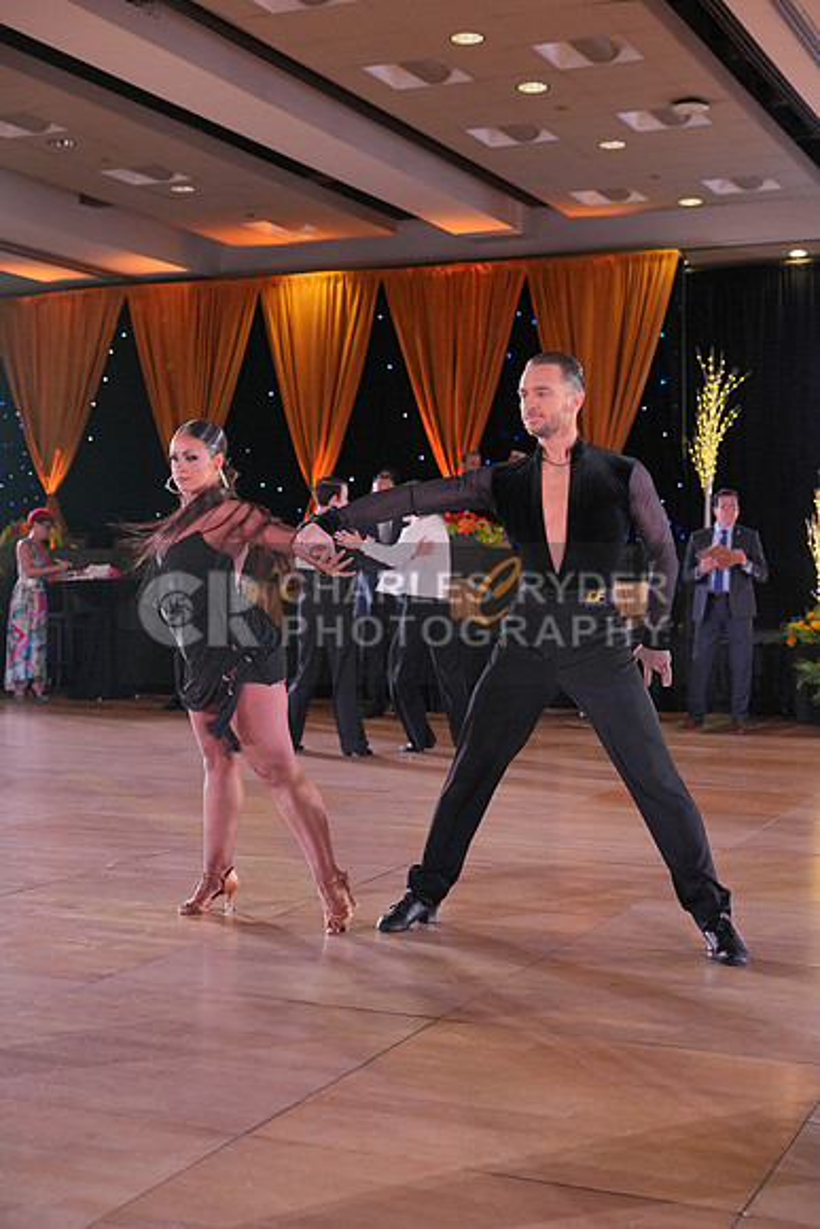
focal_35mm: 50
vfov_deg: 39.6
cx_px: 410
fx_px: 1707
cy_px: 614
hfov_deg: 27.0
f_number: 4
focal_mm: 50
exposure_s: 1/500
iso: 2500
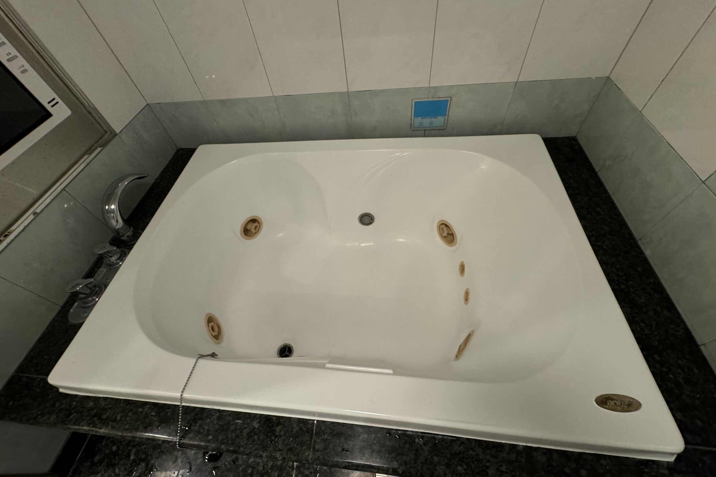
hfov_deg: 100.4
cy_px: 239
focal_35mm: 15
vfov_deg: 77.3
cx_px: 351
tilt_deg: -51.2
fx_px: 298
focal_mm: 2.22
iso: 400
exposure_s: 1/50
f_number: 2.2
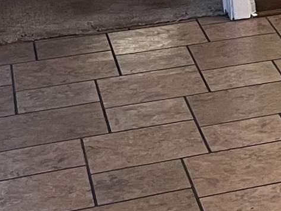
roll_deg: +0.6
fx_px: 1323
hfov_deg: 10.1
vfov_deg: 8.9
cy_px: -89
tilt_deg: -12.5
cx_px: 744
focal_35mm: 163
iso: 100
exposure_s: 1/60
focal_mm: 5.1
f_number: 1.6
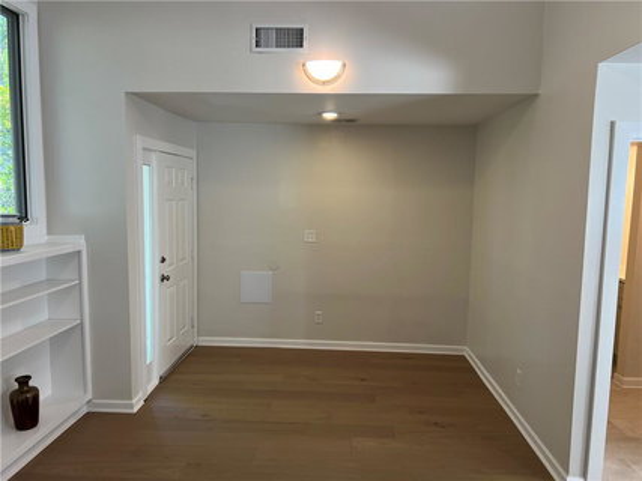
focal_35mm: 26
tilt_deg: -5.3
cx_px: 321
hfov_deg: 67.3
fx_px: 482
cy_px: 240
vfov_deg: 53.0
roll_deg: -1.0
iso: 80
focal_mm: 5.7
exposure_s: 1/120
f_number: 1.5
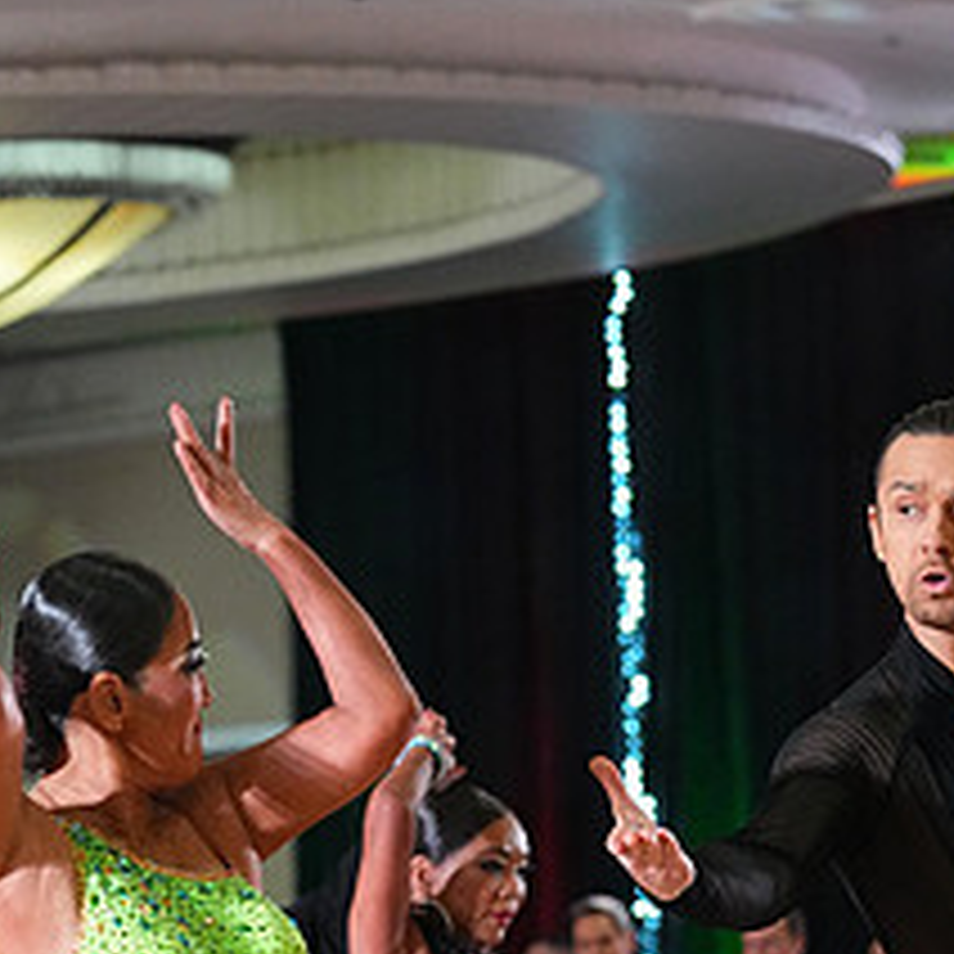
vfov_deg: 6.7
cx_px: 704
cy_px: 1251
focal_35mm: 260
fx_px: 8107
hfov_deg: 6.7
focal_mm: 112
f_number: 4.5
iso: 8000
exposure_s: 1/400
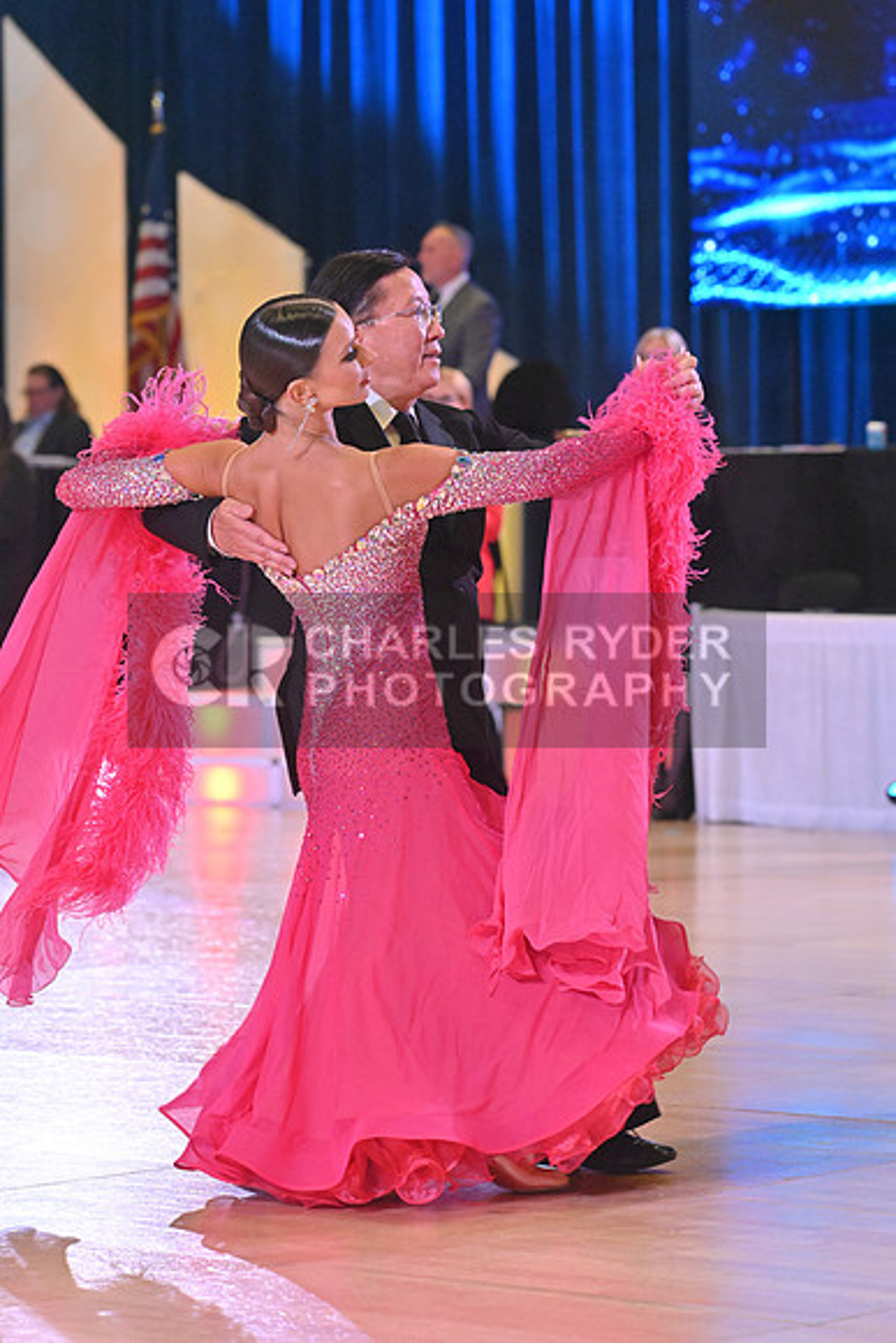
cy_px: 672
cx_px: 448
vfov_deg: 15.2
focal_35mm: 135
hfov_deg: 10.2
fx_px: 5037
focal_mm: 135
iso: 5000
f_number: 5.6
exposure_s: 1/400
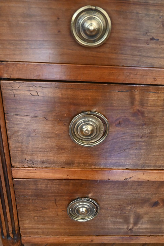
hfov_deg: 33.1
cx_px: 91
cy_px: 132
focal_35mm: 40
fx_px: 275
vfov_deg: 48.1
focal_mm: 23.5
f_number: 3.8
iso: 3200
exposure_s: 1/125
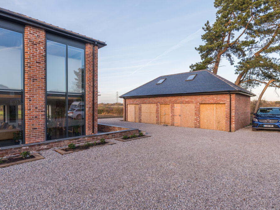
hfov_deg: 81.7
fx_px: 162
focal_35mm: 20
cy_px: 107
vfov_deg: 66.0
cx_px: 134
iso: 100
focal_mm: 18
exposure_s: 1/15
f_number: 9
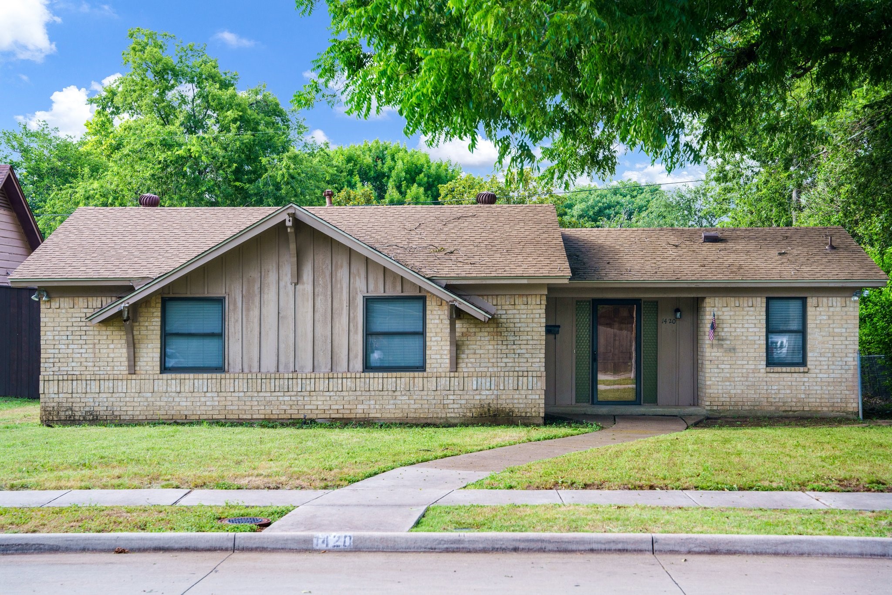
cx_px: 446
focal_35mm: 61
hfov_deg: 32.8
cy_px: 298
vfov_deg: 22.2
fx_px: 1517
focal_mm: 61.2
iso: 800
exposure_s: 1/320
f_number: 4.5
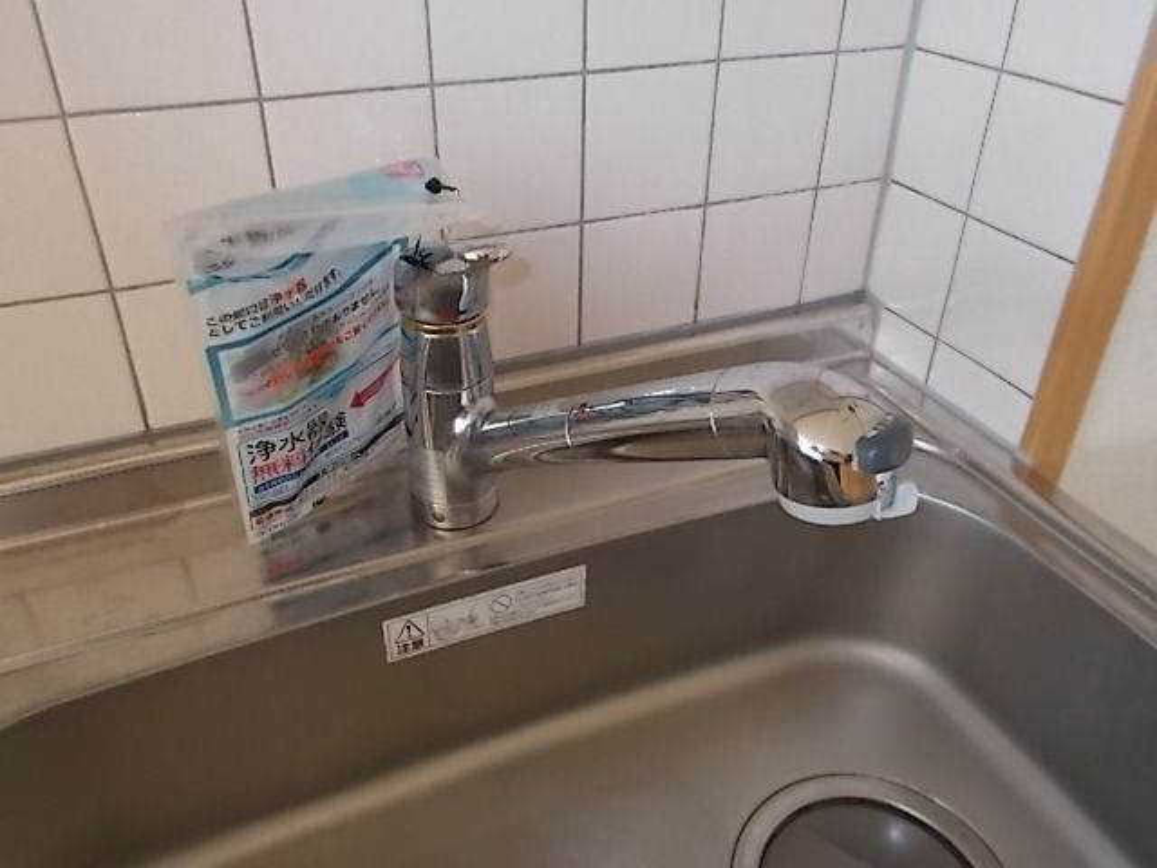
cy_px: 434
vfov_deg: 46.8
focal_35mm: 30
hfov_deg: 60.0
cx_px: 578
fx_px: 1003
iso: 200
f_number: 3.4
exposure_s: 1/25
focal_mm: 5.3
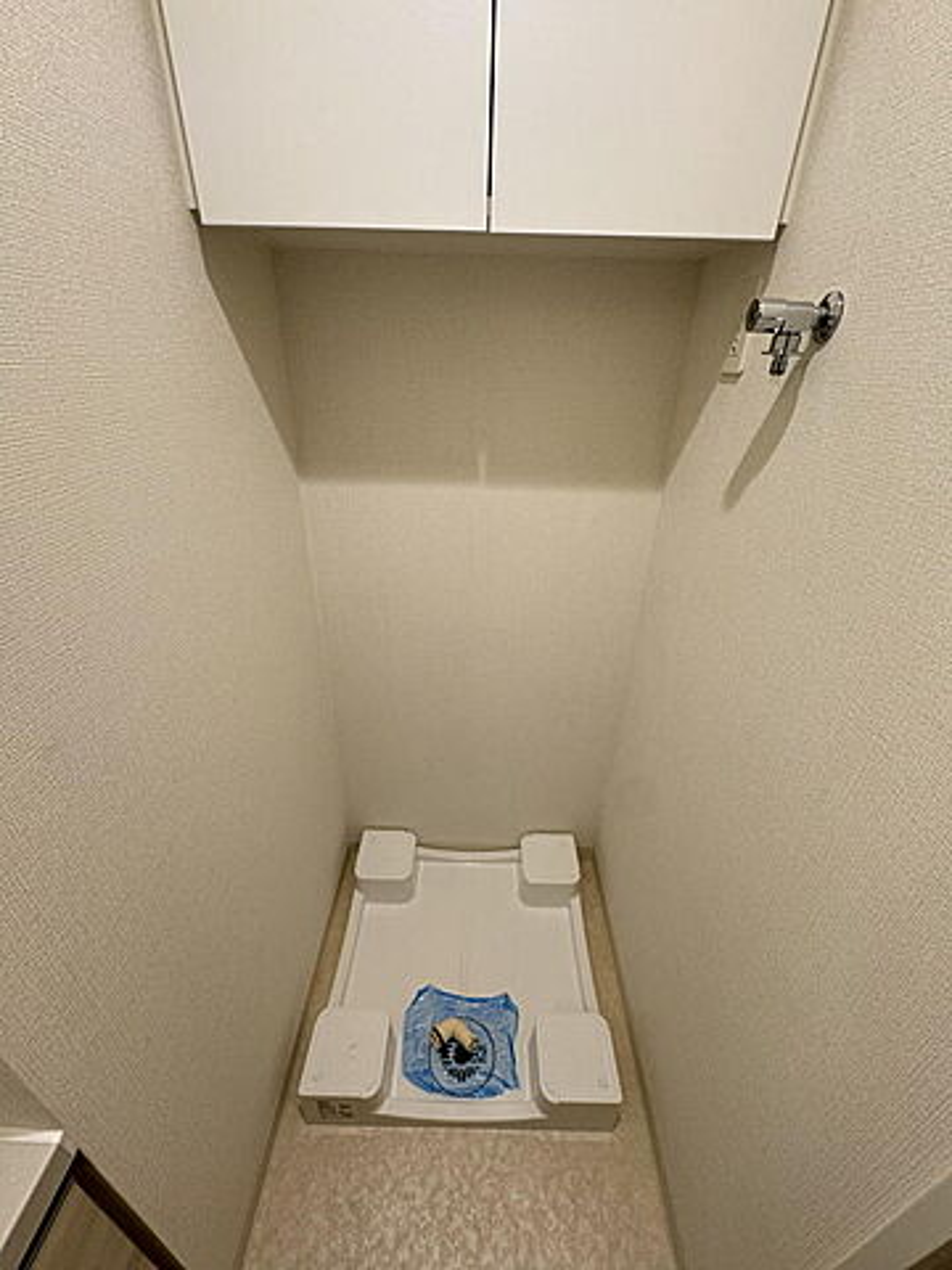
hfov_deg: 85.7
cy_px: 635
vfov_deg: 102.1
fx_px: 513
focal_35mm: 14
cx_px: 476
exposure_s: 1/50
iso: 160
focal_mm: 2.22
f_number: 2.2
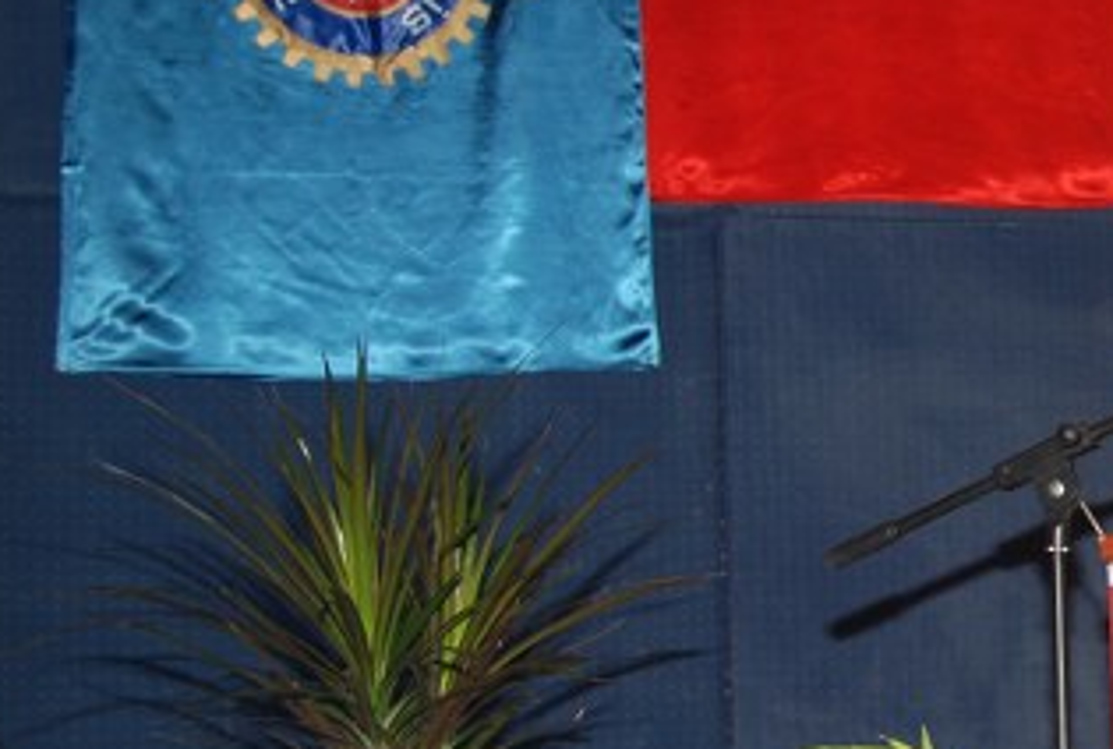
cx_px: 1276
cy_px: 450
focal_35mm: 99
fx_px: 3070
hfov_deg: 19.5
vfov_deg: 13.9
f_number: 4
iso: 200
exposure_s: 1/60
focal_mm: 26
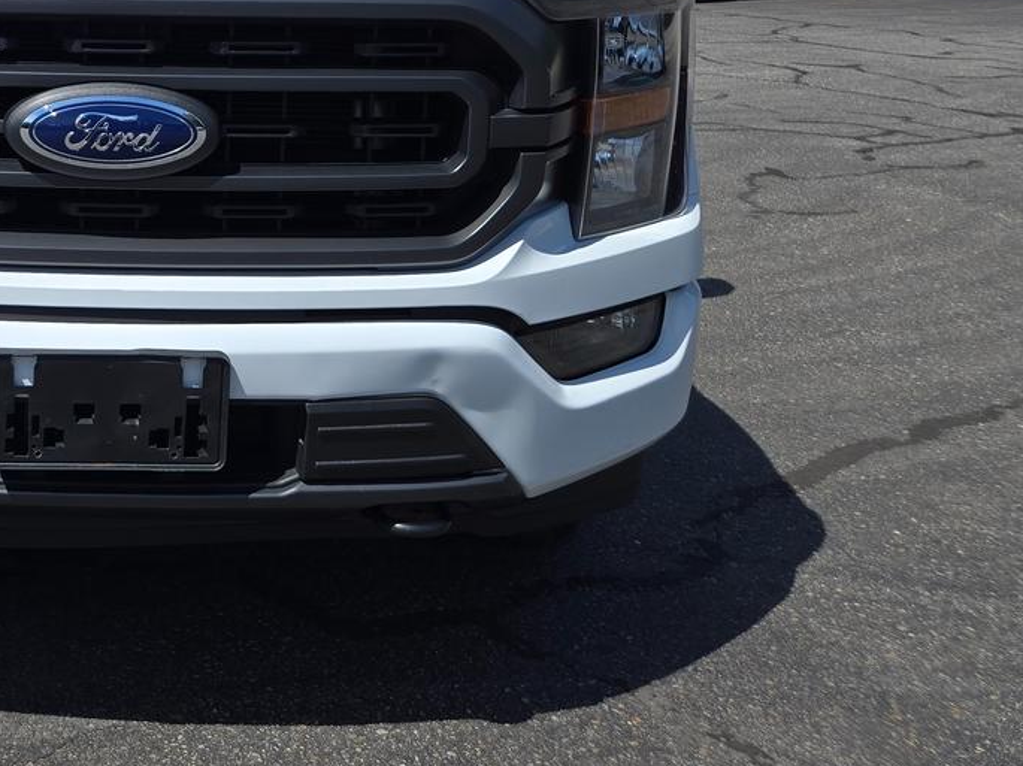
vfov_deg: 32.0
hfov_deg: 40.4
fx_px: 1270
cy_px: 78
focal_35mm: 43
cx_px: 91
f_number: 1.8
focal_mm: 5.4
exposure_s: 1/2497
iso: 25
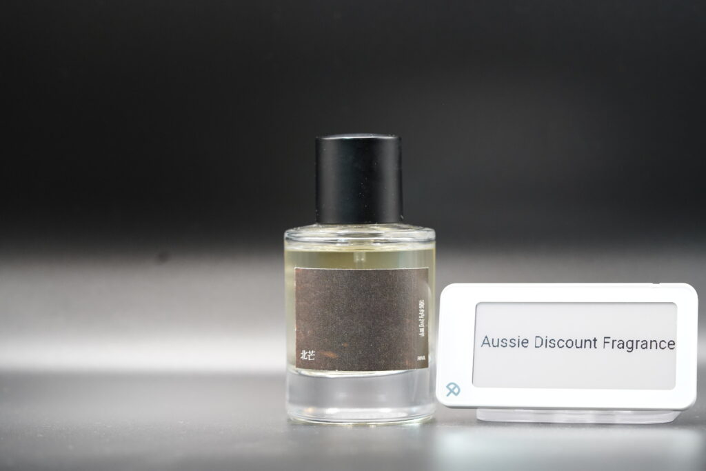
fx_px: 1765
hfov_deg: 22.6
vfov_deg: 15.2
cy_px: 236
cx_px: 353
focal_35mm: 90
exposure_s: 1/100
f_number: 5
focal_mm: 90
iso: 4000
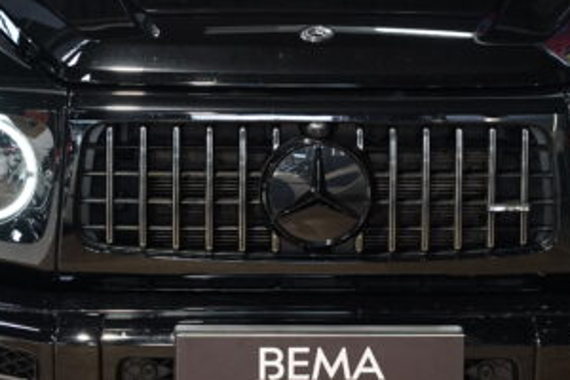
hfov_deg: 14.4
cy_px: 86
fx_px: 2249
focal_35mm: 142
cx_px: 325
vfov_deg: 9.6
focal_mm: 55.4
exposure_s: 1/80
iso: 1000
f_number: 2.8
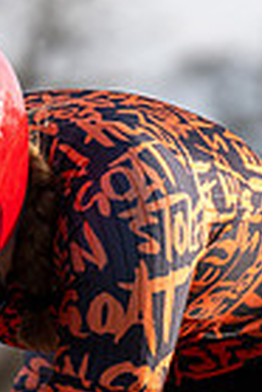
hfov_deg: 2.1
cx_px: 154
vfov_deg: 3.2
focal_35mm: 646
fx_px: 7034
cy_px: 485
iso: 100
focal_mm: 133
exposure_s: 1/800
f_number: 4
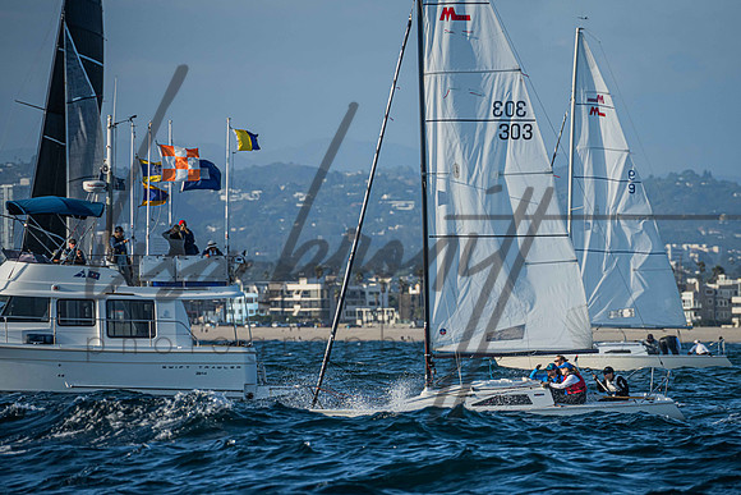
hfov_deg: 5.0
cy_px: 256
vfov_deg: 3.3
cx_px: 423
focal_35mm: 415
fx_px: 8536
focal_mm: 360
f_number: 8
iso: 400
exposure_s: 1/1000
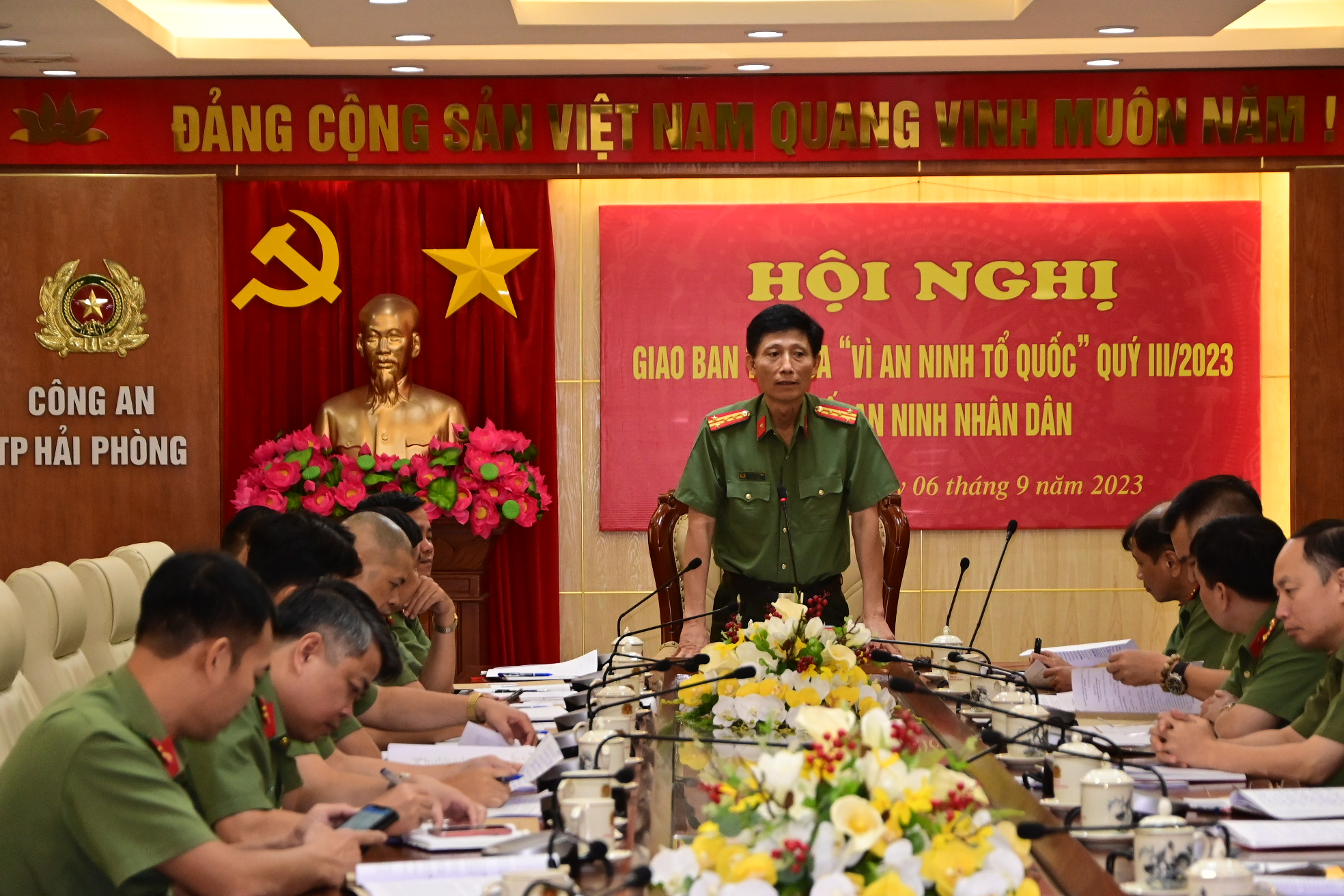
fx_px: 4480
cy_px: 448
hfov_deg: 17.1
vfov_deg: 11.4
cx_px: 672
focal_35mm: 120
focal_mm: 80
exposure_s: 1/200
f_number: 5.3
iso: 2500
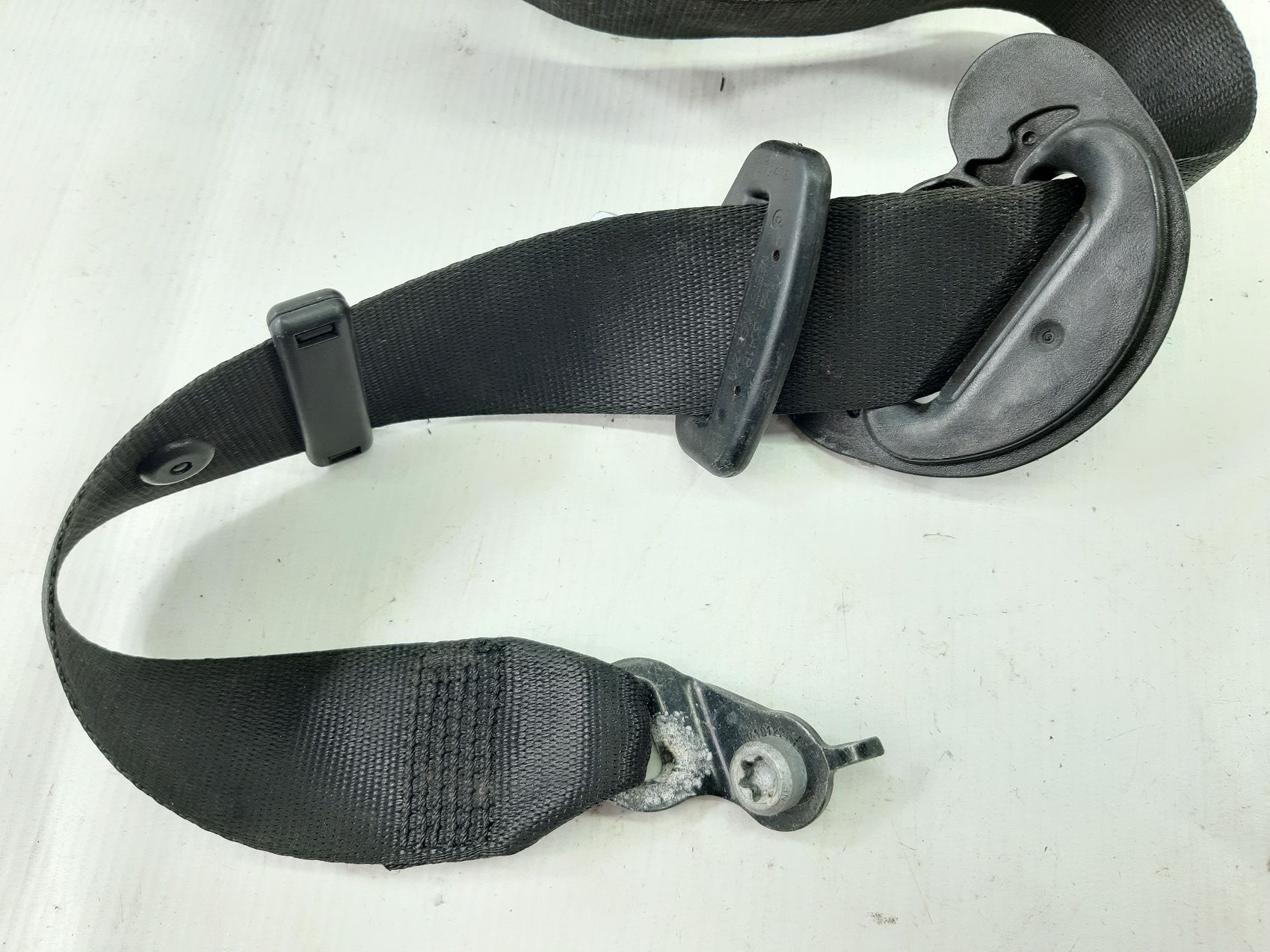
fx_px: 991
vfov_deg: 51.3
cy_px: 476
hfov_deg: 65.3
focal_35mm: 27
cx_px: 635
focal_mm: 3.93
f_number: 1.7
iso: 125
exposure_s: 1/50
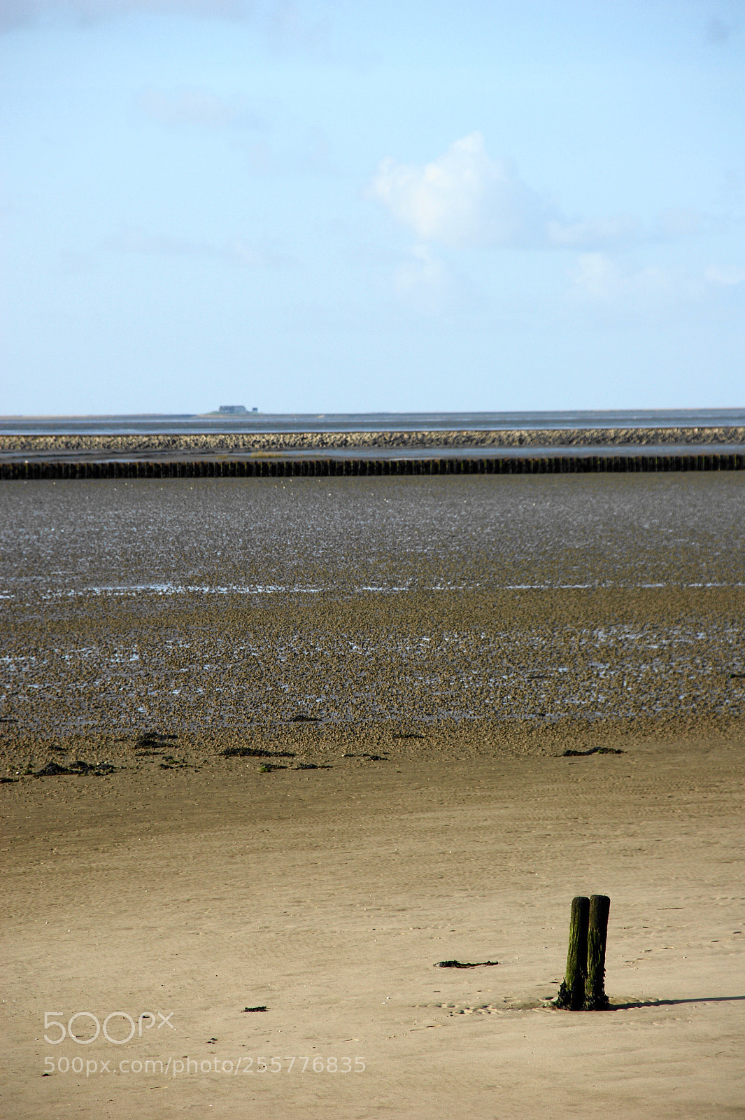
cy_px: 560
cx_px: 372
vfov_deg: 11.4
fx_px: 5593
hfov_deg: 7.6
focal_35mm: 180
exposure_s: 1/320
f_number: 6.3
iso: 100
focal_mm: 120
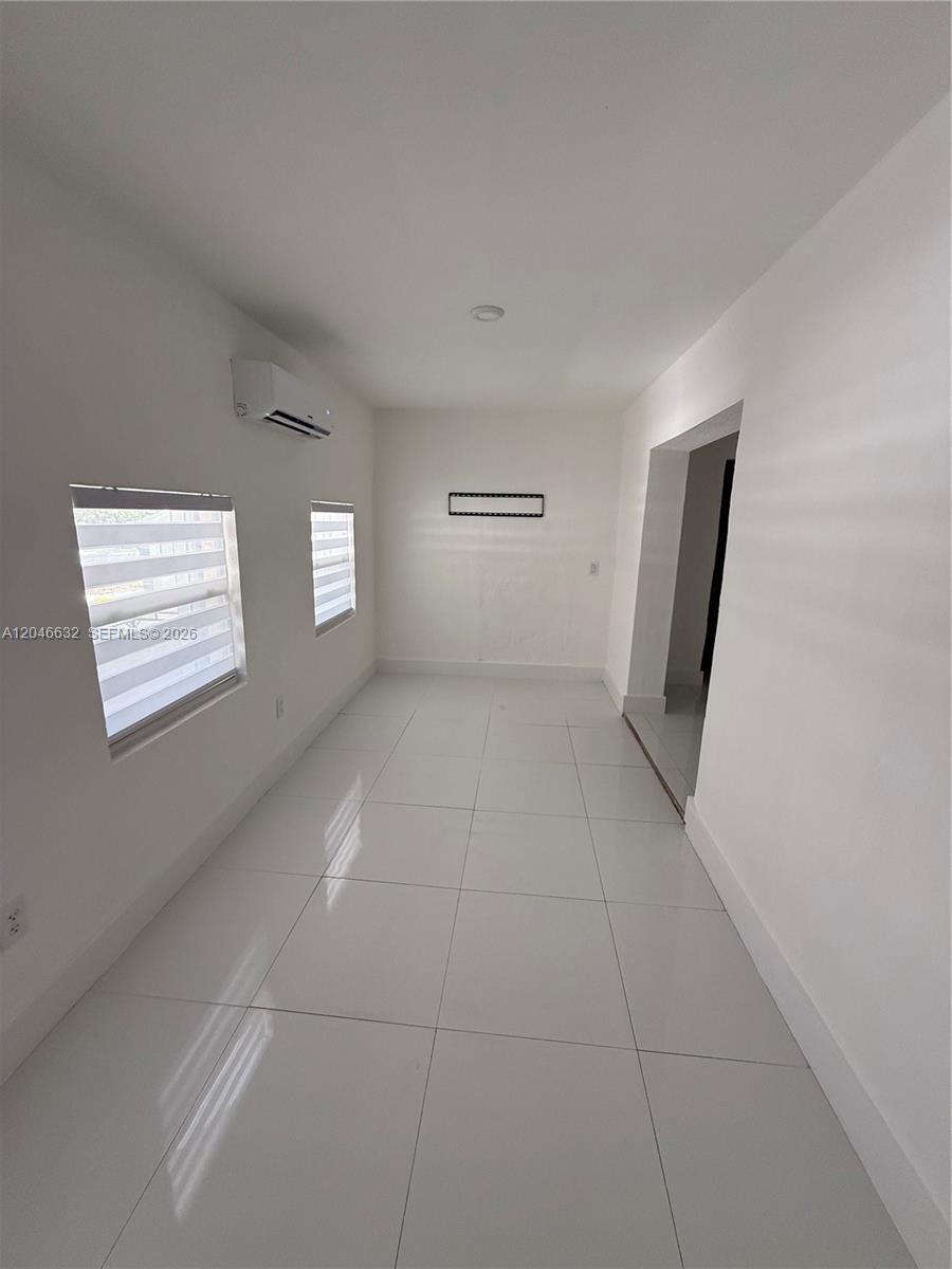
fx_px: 513
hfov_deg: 85.7
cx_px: 476
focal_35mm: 14
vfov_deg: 102.1
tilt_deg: -10.5
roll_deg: -2.0
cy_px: 634
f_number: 2.2
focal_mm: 2.22
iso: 160
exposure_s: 1/99
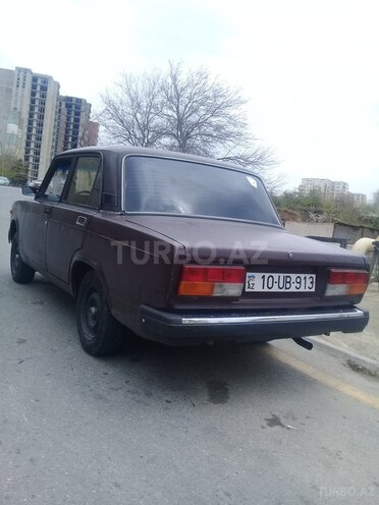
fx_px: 453
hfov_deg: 45.4
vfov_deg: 58.4
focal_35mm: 31
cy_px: 252
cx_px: 190
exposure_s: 1/696
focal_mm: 3.3
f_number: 2.2
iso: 50
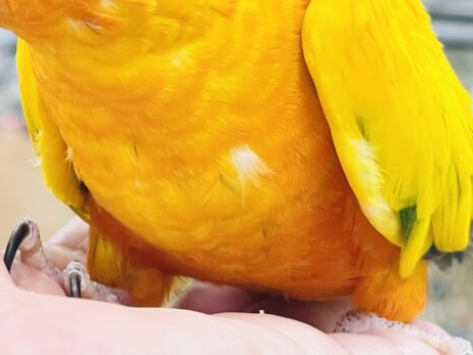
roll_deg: -1.7
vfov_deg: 11.0
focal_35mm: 135
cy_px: 66
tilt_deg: -6.0
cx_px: 80
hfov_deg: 14.5
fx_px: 1846
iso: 100
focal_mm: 6
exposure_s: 1/99
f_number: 2
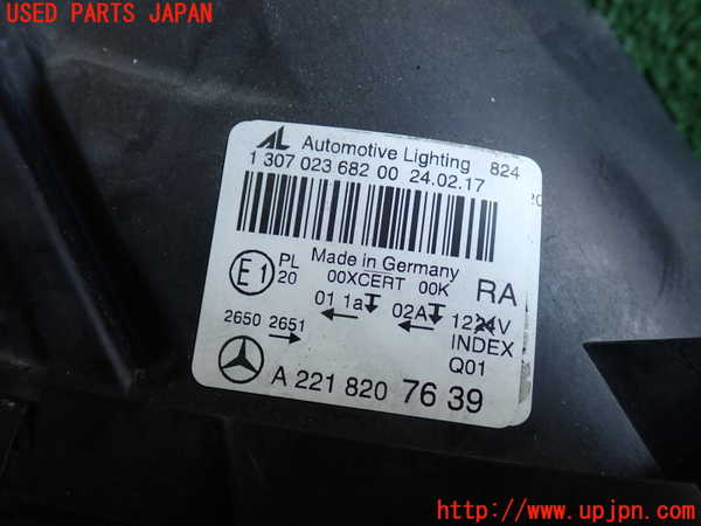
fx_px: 648
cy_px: 263
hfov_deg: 56.8
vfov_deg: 44.2
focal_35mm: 32
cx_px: 350
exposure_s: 1/60
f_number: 2.4
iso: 160
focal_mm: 5.79
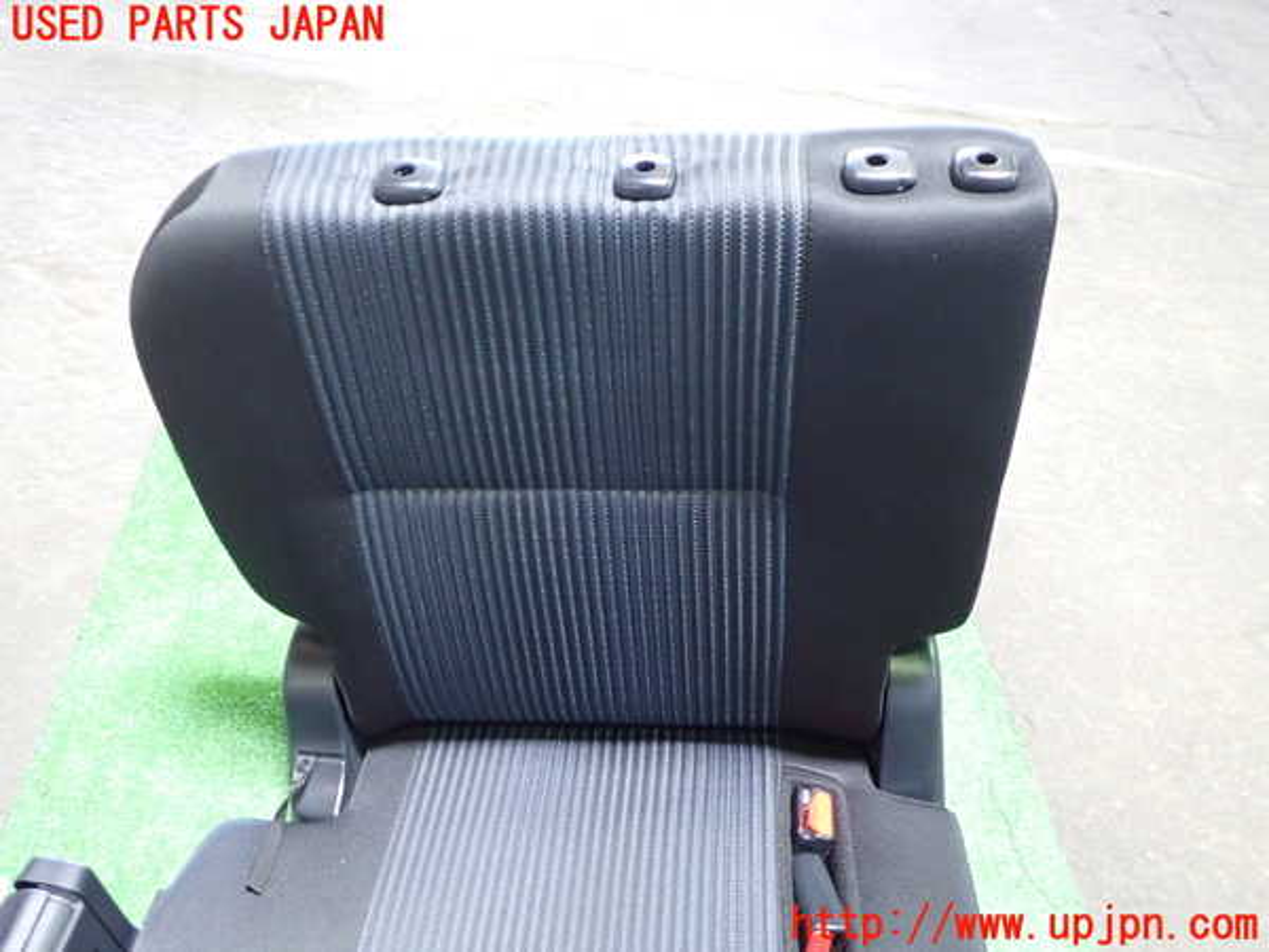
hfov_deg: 60.0
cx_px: 634
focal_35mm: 30
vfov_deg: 46.8
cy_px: 476
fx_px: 1100
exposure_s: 1/30
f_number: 2.3
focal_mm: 5.4
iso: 800
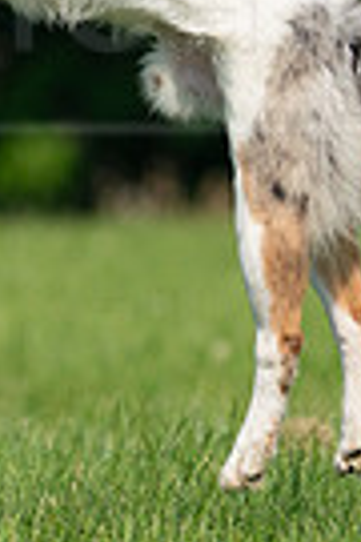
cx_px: -221
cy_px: 70
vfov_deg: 1.4
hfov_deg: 0.9
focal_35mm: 1465
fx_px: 22034
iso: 640
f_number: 6.3
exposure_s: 1/4000
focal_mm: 341
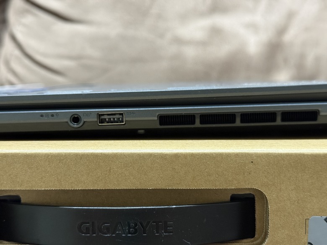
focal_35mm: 48
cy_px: 122
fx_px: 453
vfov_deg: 30.3
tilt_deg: -13.3
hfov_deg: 39.7
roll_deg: +0.4
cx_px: 164
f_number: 1.78
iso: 500
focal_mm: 6.76
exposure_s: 1/30
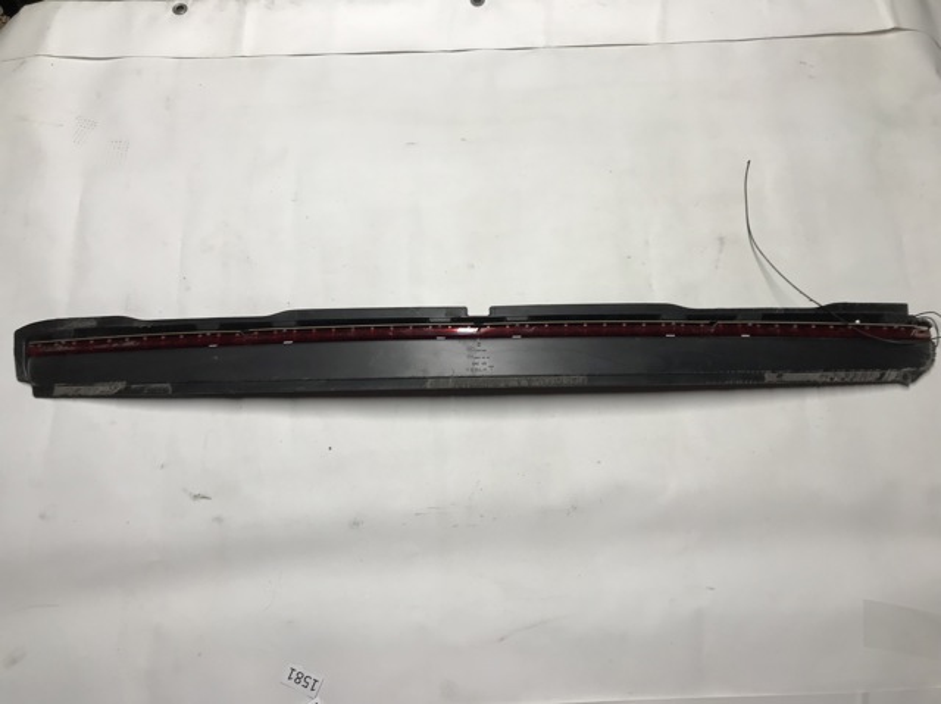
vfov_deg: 49.7
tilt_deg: -70.7
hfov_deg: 63.5
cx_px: 470
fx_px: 761
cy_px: 352
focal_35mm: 28
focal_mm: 3.99
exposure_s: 1/50
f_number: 1.8
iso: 32
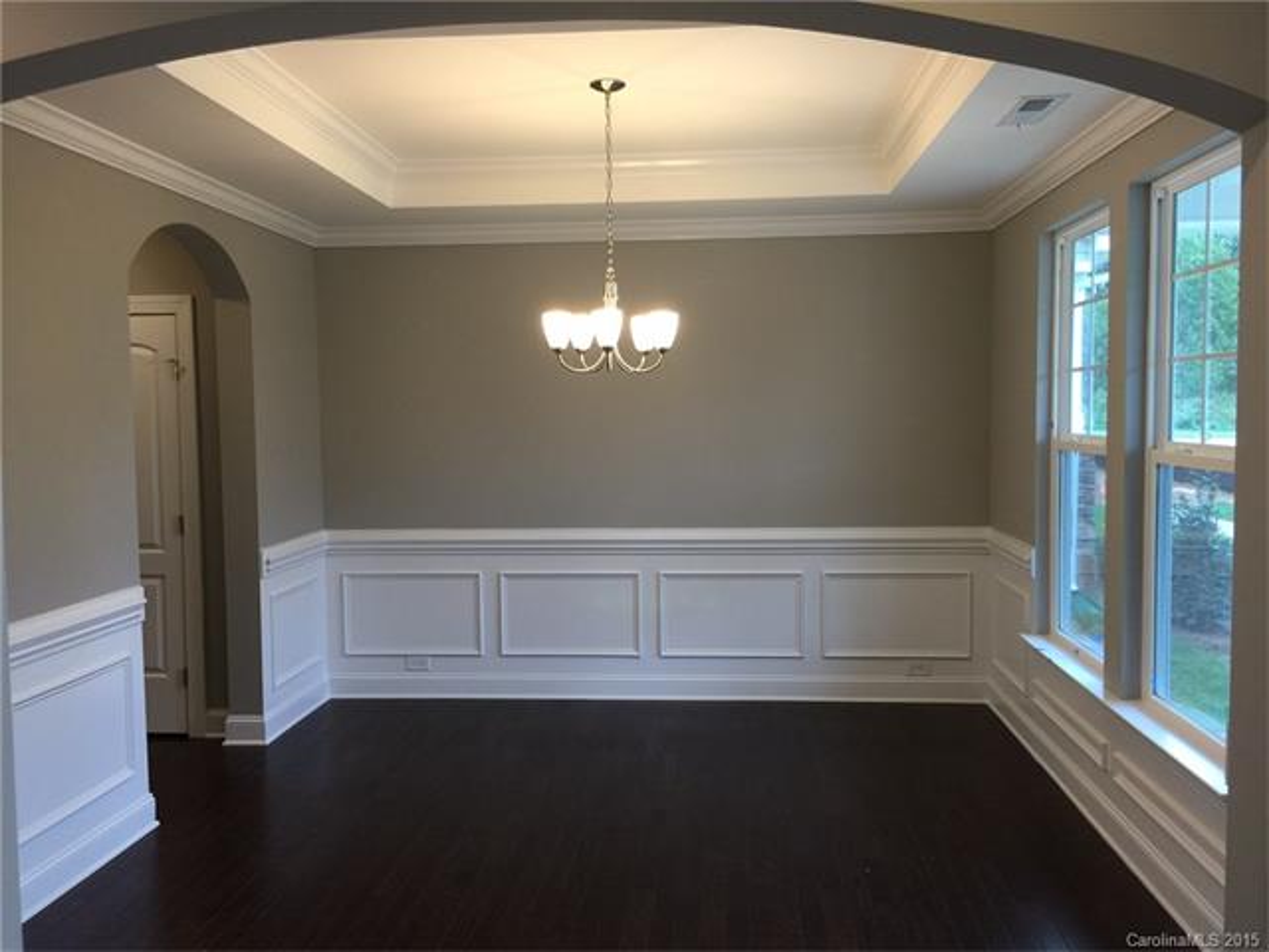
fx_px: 1063
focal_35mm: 29
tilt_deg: -3.1
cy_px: 476
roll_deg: +0.0
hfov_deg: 61.7
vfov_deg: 48.2
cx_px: 634
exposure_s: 1/30
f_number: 2.2
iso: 40
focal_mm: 4.15
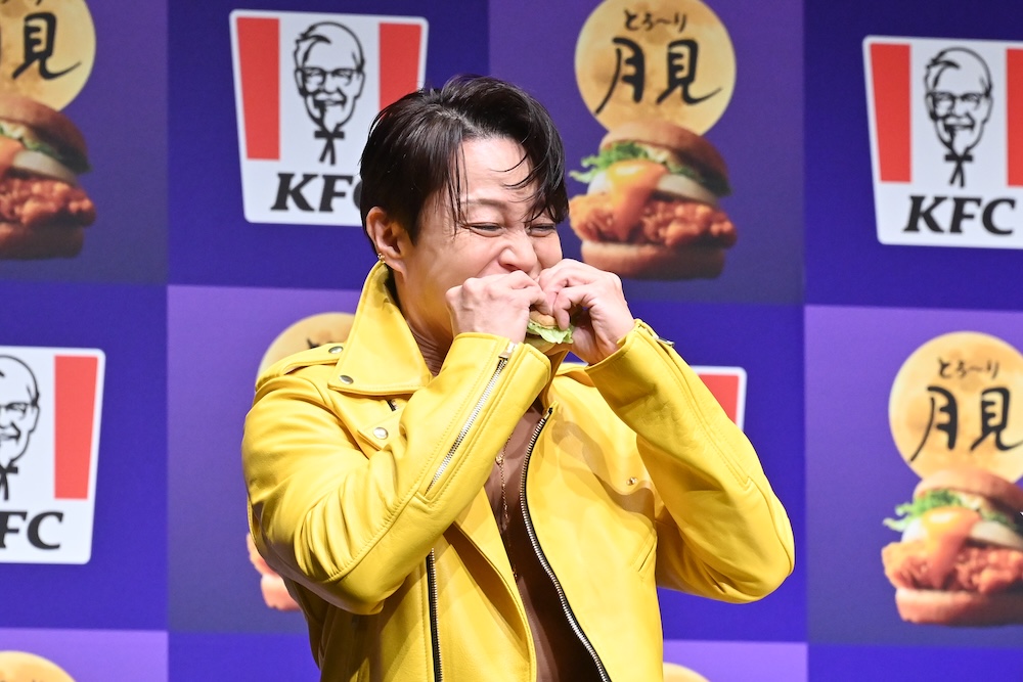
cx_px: 512
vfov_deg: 3.1
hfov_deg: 4.6
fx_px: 12788
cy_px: 341
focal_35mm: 450
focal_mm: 300
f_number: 9
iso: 6400
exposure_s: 1/640
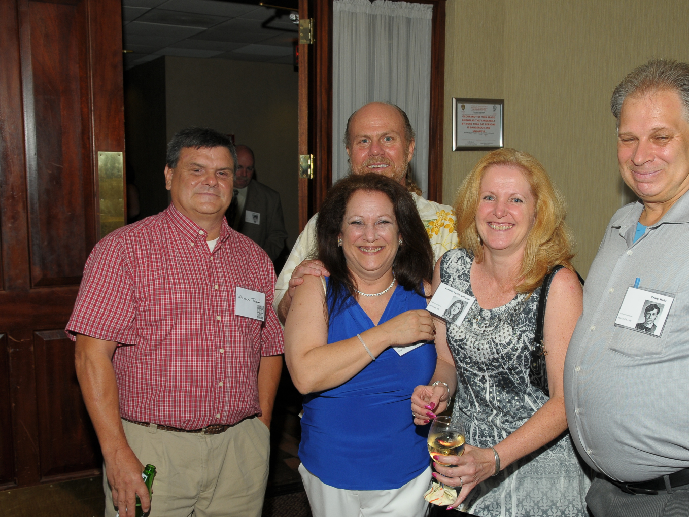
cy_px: 274
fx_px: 836
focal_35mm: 42
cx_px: 397
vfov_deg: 34.3
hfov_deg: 44.7
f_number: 6.3
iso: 250
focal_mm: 22
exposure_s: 1/200
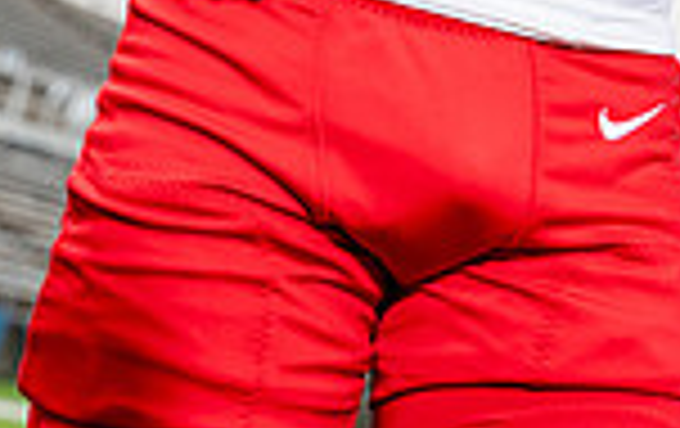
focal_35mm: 200
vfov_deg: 6.4
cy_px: -487
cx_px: 468
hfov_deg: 10.5
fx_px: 3713
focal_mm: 66
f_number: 5
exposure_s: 1/250
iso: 100
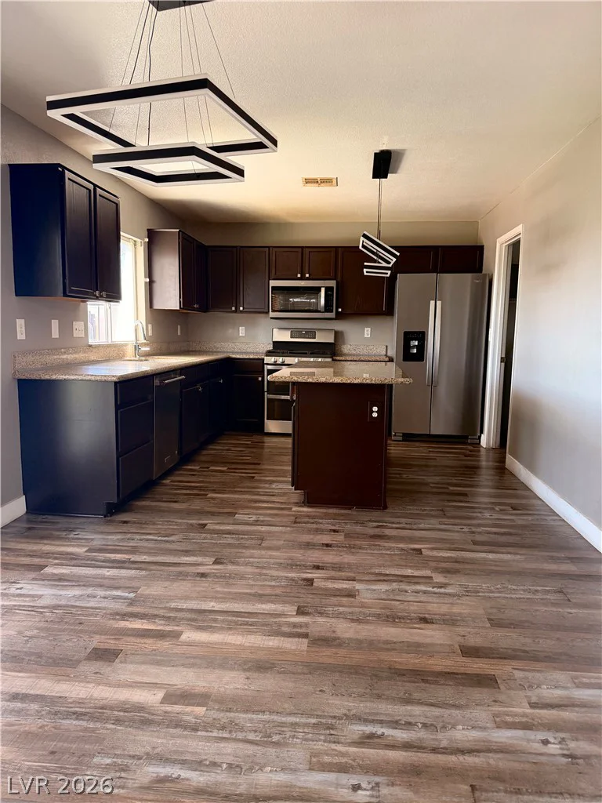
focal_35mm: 24
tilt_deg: -7.7
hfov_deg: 56.8
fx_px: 557
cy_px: 402
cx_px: 301
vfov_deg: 71.6
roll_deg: -1.3
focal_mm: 6.76
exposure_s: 1/76
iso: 200
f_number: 1.78
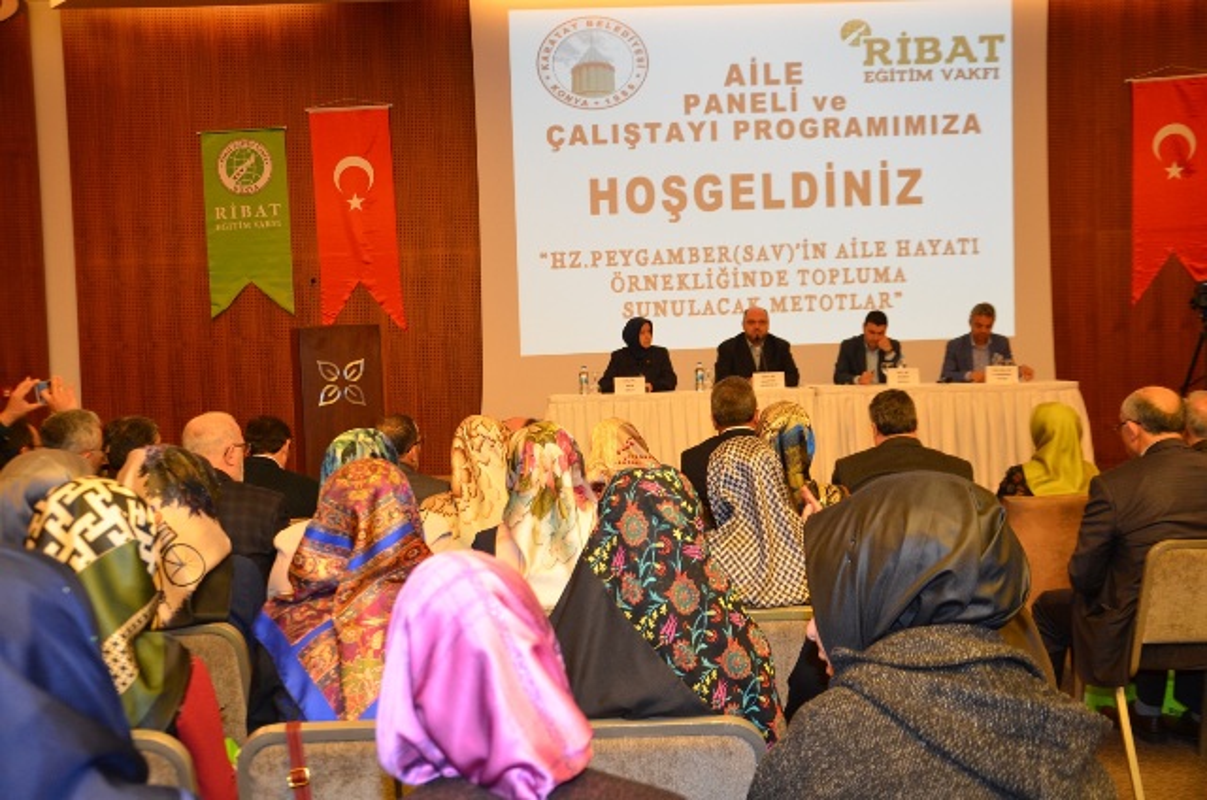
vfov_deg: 36.7
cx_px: 604
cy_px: 400
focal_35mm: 36
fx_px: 1205
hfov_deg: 53.2
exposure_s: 1/60
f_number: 4
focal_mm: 24
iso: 800
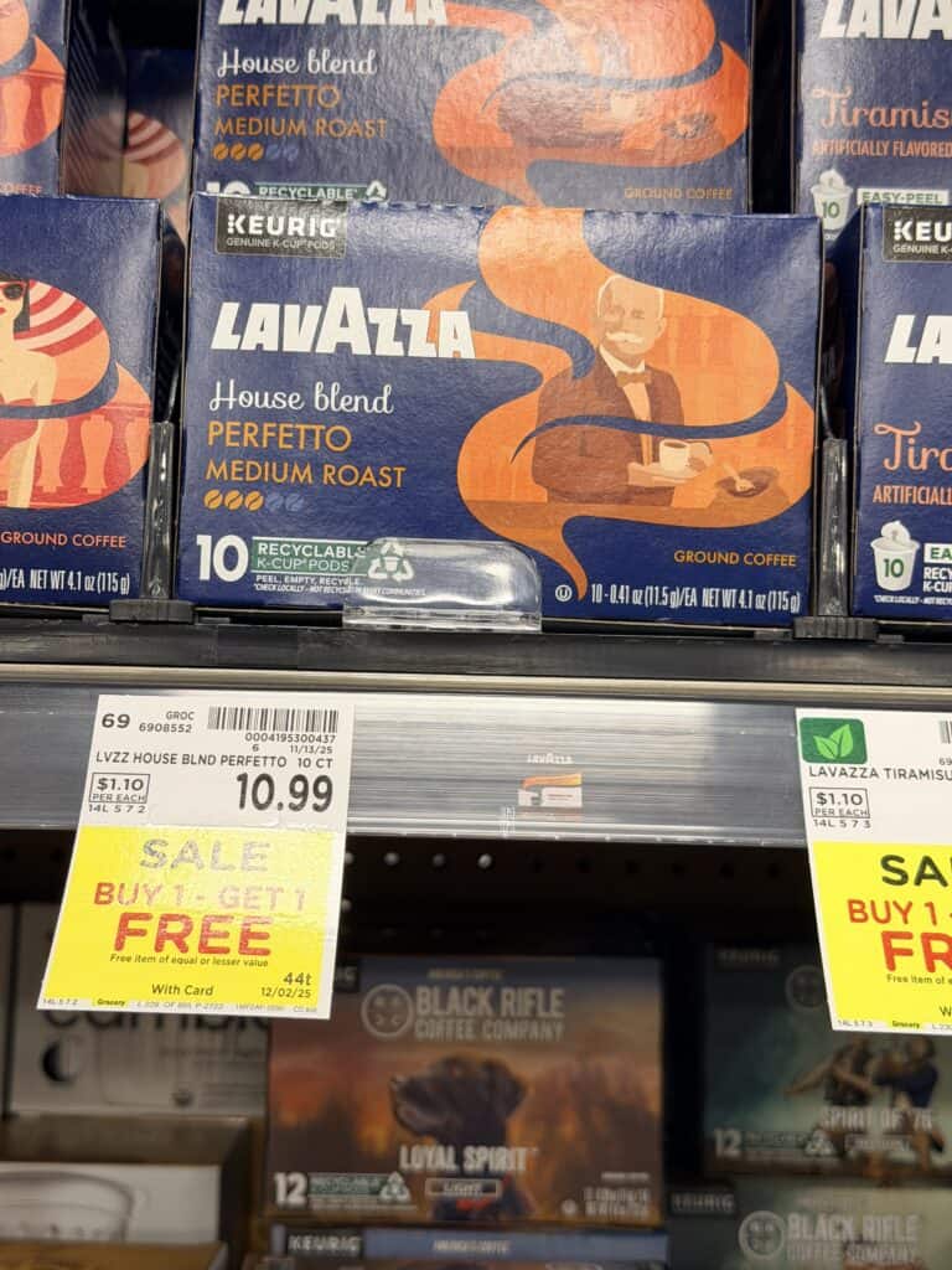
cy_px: 635
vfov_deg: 39.7
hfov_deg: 30.3
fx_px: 1760
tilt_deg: +2.6
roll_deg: -1.1
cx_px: 476
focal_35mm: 48
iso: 64
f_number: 1.78
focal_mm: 6.76
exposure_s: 1/60
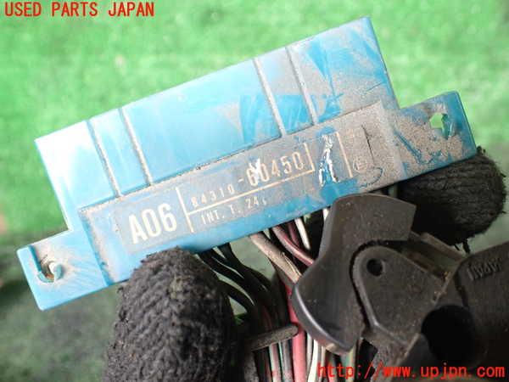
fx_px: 441
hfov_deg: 60.0
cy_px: 191
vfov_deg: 46.8
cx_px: 254
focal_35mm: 30
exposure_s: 1/125
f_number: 2.3
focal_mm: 5.4
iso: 500
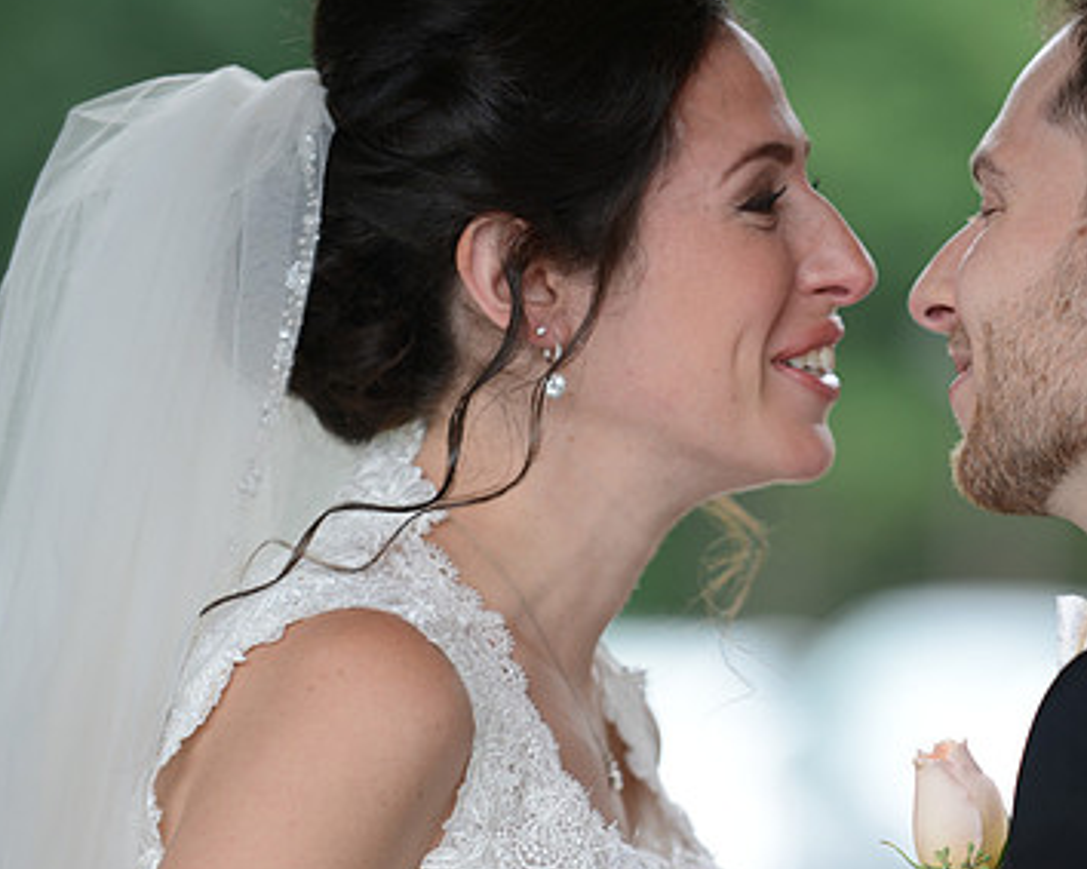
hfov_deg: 6.3
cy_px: 520
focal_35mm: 308
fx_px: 9906
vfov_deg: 5.0
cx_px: 801
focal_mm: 200
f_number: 3.5
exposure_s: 1/320
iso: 320
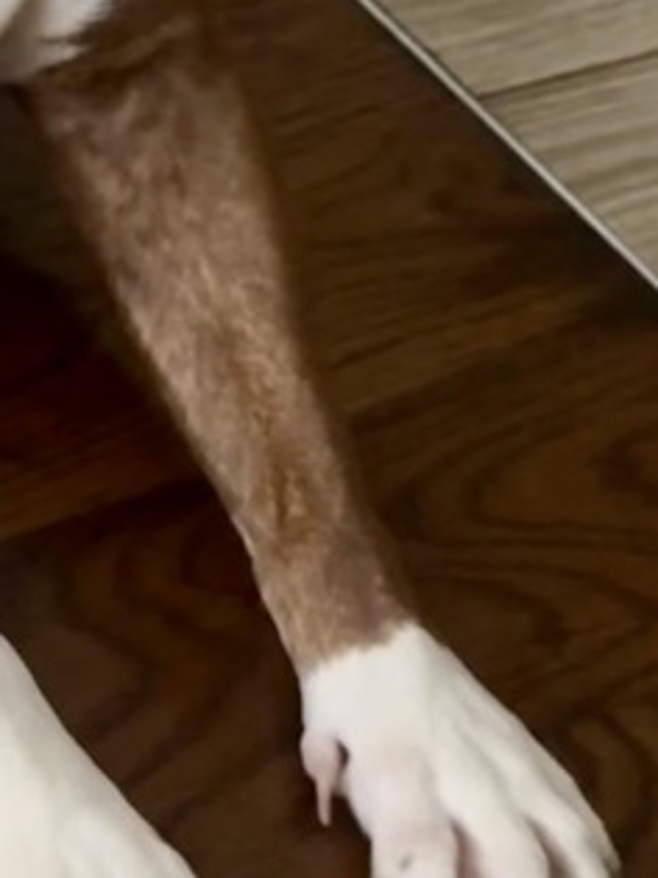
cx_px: -212
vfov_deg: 18.4
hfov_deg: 13.7
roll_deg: -15.8
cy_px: -4
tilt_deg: -34.3
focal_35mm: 104
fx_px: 2638
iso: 1000
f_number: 1.78
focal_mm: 6.86
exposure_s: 1/31
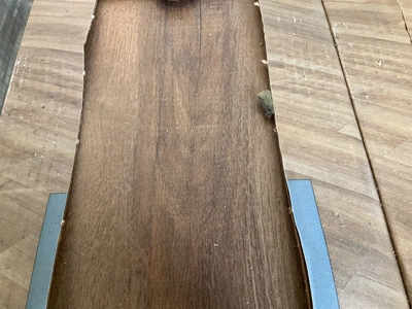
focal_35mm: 29
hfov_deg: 61.7
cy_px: 154
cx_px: 206
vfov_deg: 48.2
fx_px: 345
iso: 160
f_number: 1.8
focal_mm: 3
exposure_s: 1/60
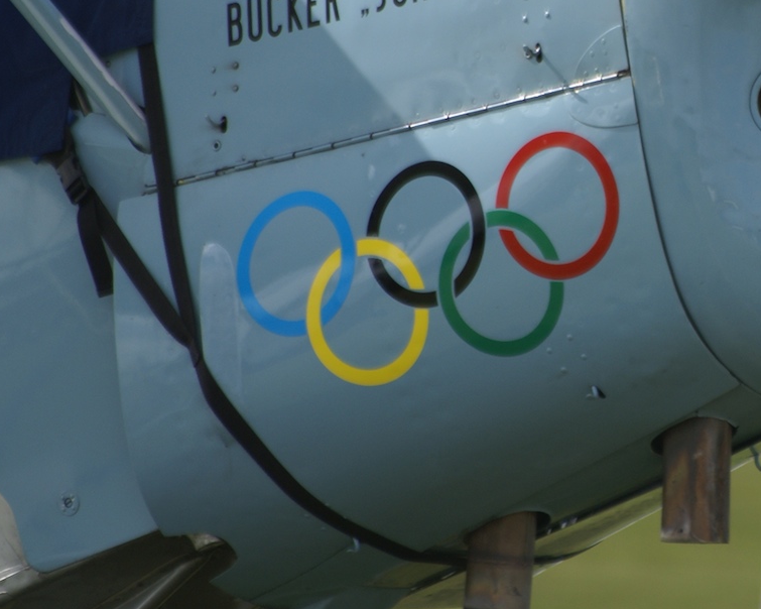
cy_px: 215
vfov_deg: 1.7
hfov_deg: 2.2
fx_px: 20180
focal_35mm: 896
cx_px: 748
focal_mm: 300
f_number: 5.6
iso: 125
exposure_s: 1/500
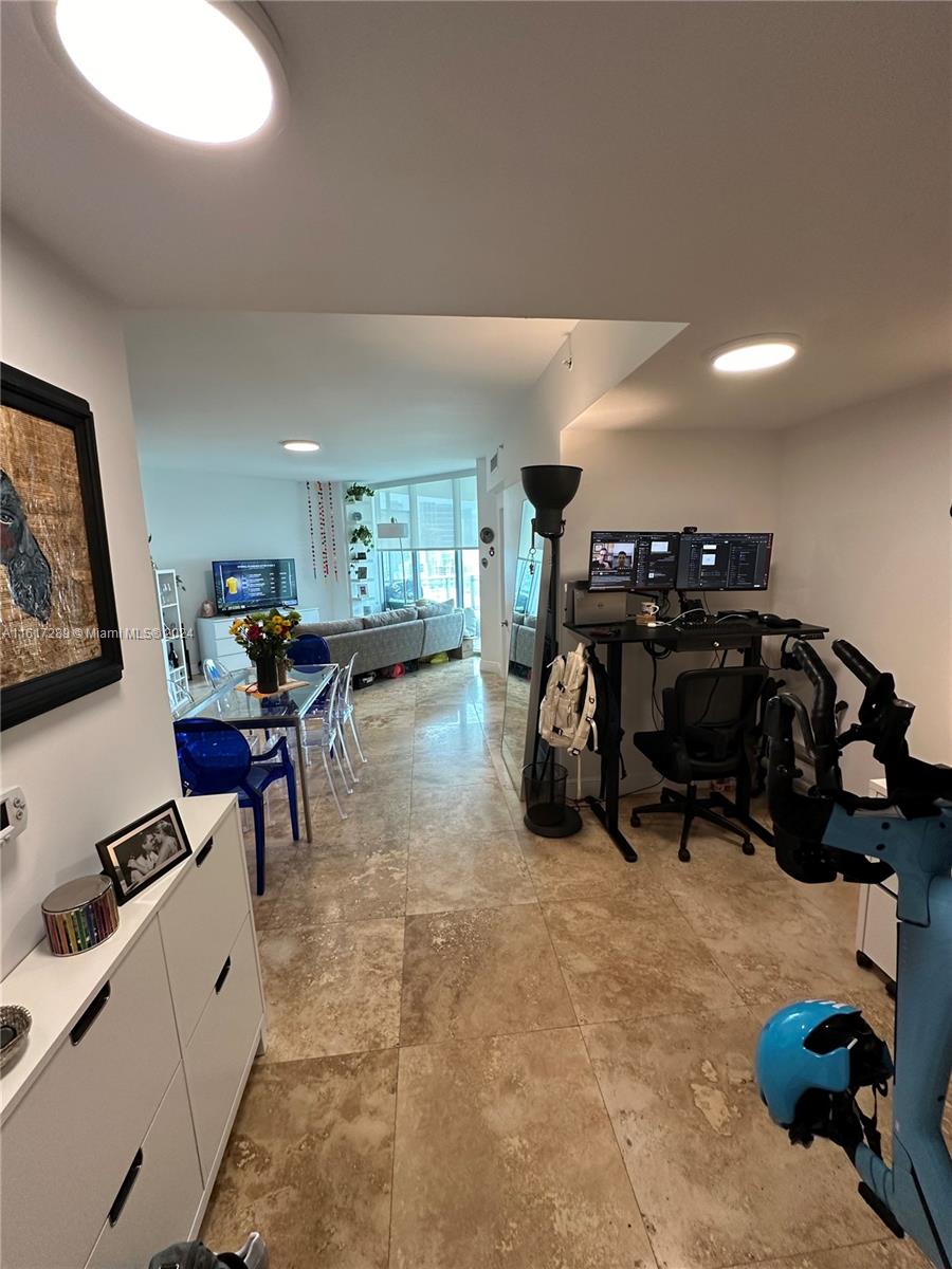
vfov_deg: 102.1
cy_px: 634
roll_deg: +0.3
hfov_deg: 85.7
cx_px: 476
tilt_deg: -10.1
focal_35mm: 14
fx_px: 513
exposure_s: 1/100
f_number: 2.2
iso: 125
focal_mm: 2.22
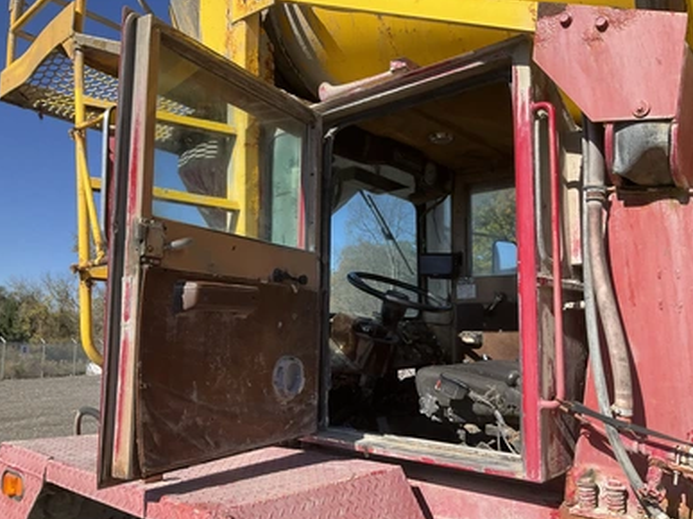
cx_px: 355
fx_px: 600
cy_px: 256
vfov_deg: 46.8
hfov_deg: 60.0
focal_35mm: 30
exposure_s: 1/1121
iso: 25
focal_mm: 3
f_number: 1.8
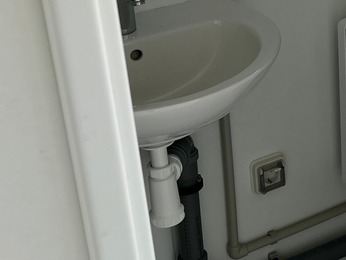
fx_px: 850
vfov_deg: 17.0
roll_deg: +0.8
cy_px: 7
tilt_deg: -20.9
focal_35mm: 85
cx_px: 441
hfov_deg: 21.1
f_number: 1.6
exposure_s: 1/157
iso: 40
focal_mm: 5.1
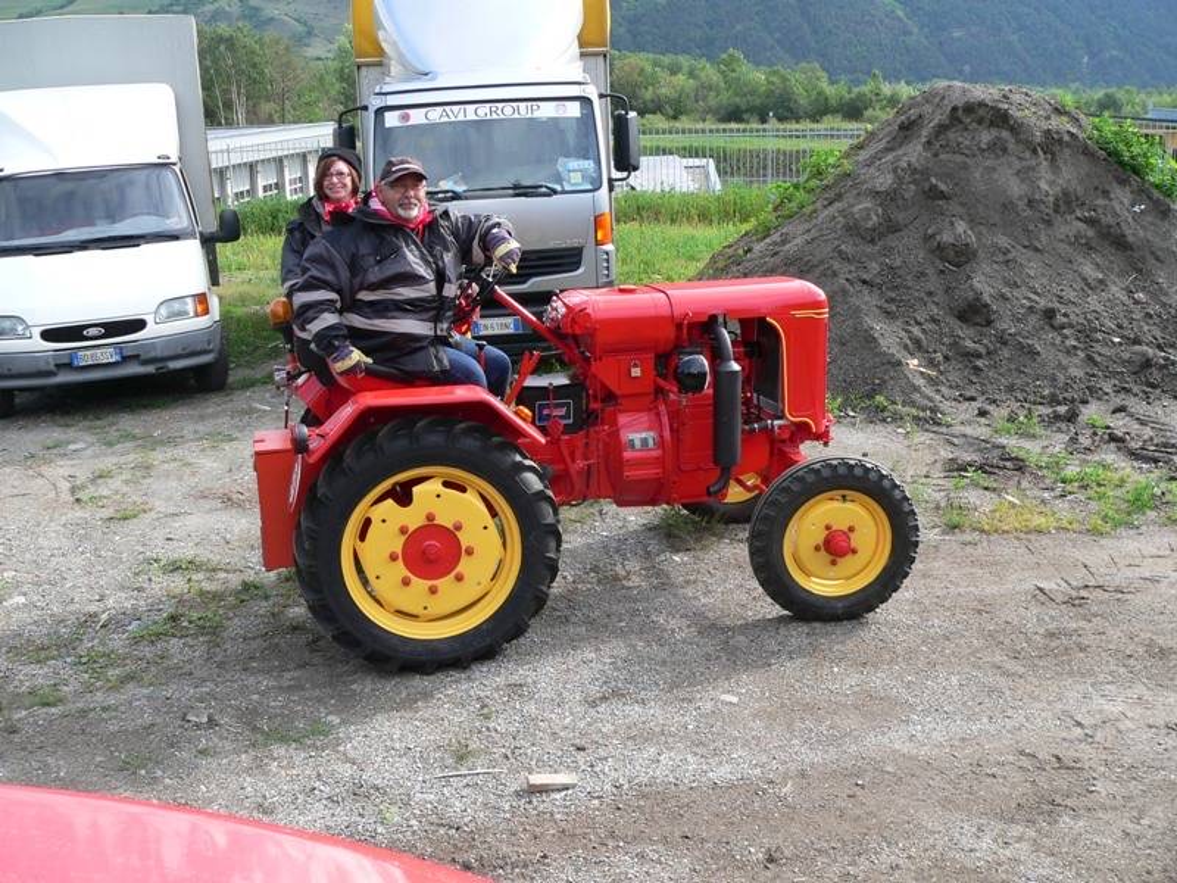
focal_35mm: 36
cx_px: 588
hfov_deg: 51.4
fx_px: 1224
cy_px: 442
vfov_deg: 39.7
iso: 80
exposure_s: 1/160
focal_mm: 6
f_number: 4
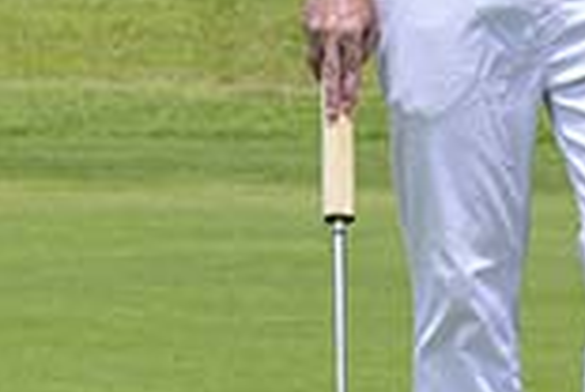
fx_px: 8548
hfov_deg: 3.9
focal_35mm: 525
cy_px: 45
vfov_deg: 2.6
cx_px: 928
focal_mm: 85
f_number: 6.3
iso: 500
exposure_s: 1/2000
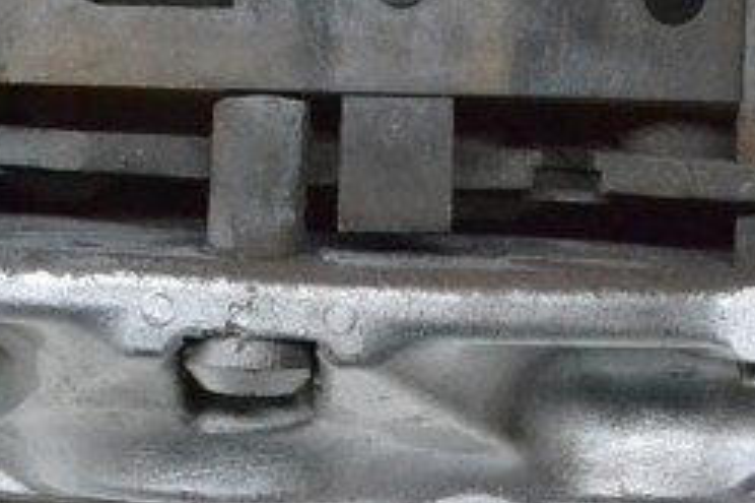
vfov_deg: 11.5
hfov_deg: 17.6
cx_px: 317
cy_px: -110
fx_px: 2431
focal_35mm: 116
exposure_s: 1/125
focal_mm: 30
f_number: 10
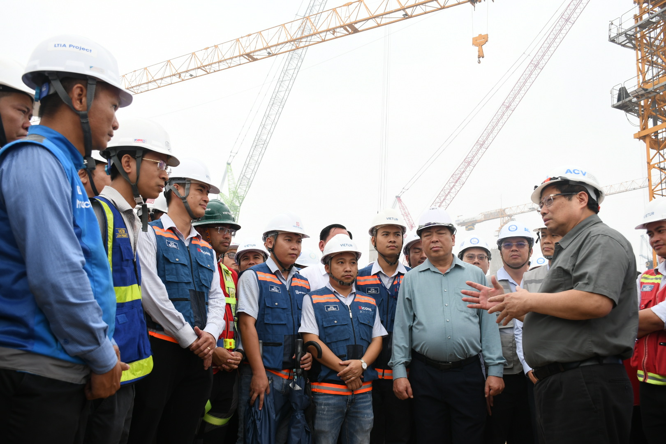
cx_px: 333
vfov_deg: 40.0
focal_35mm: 33
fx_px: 610
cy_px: 222
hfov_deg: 57.2
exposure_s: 1/200
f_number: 5.6
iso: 250
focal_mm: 22
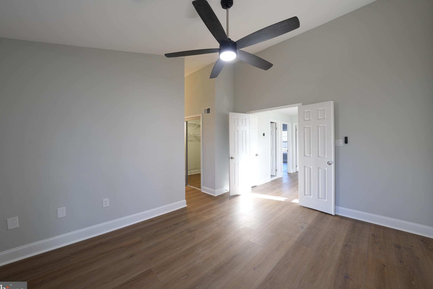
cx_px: 211
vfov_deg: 85.4
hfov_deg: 108.3
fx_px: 156
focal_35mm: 13
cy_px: 142
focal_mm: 12
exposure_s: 1/1.6
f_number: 8
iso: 100
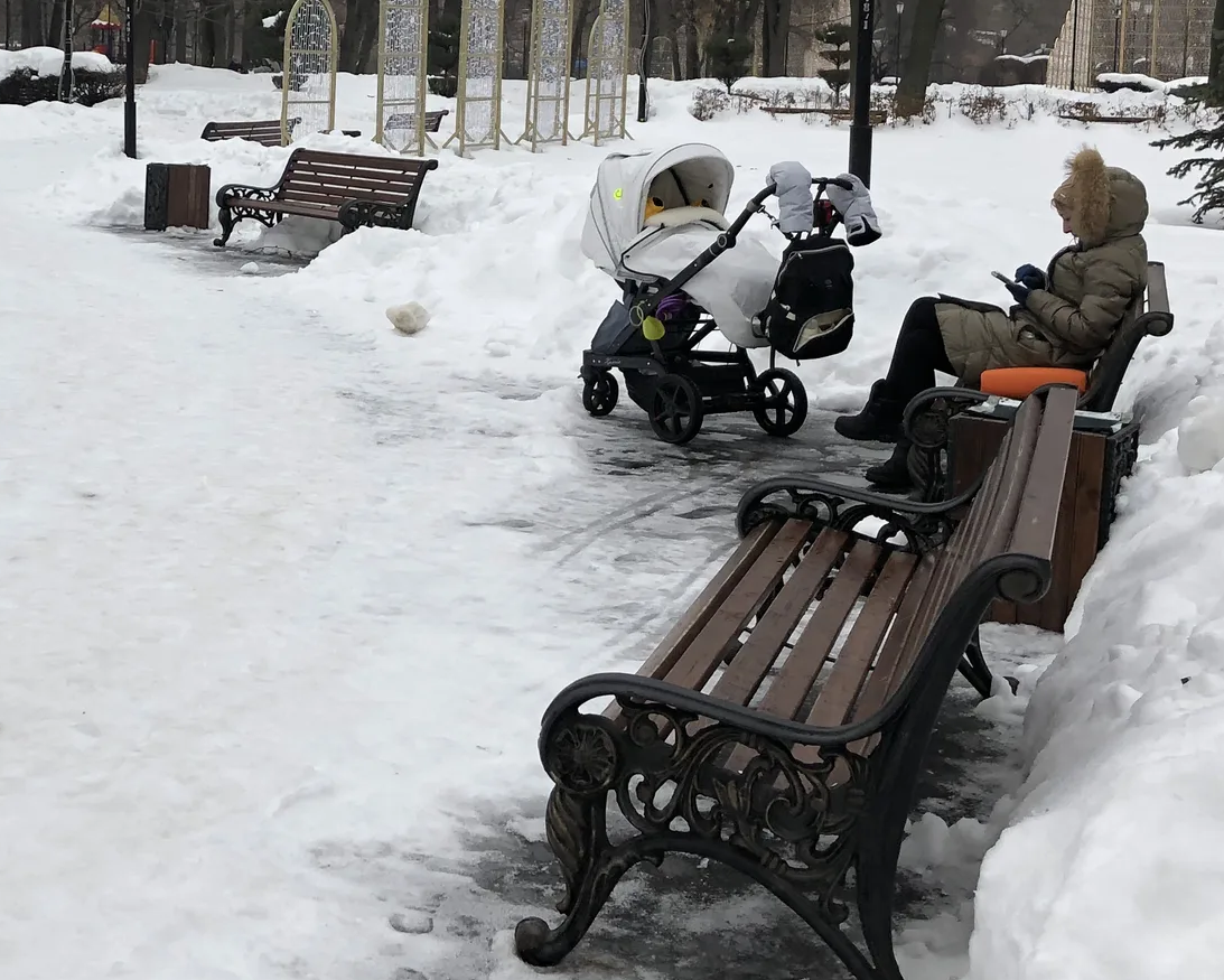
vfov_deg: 25.0
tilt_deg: -1.4
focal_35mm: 60
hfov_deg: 30.8
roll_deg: -2.3
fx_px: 2174
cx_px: 270
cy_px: 220
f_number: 1.8
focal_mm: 4
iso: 20
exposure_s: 1/390
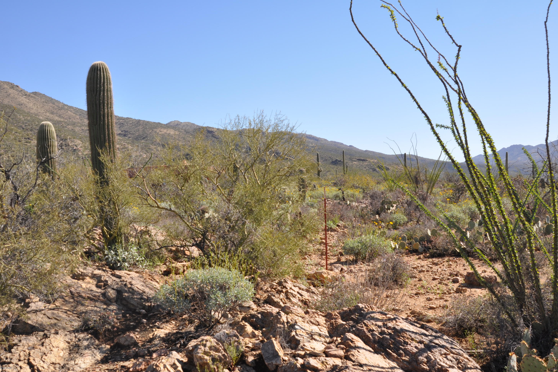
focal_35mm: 37
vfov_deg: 35.9
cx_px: 281
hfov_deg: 51.9
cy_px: 189
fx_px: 574
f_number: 9
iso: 200
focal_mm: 24
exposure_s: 1/320
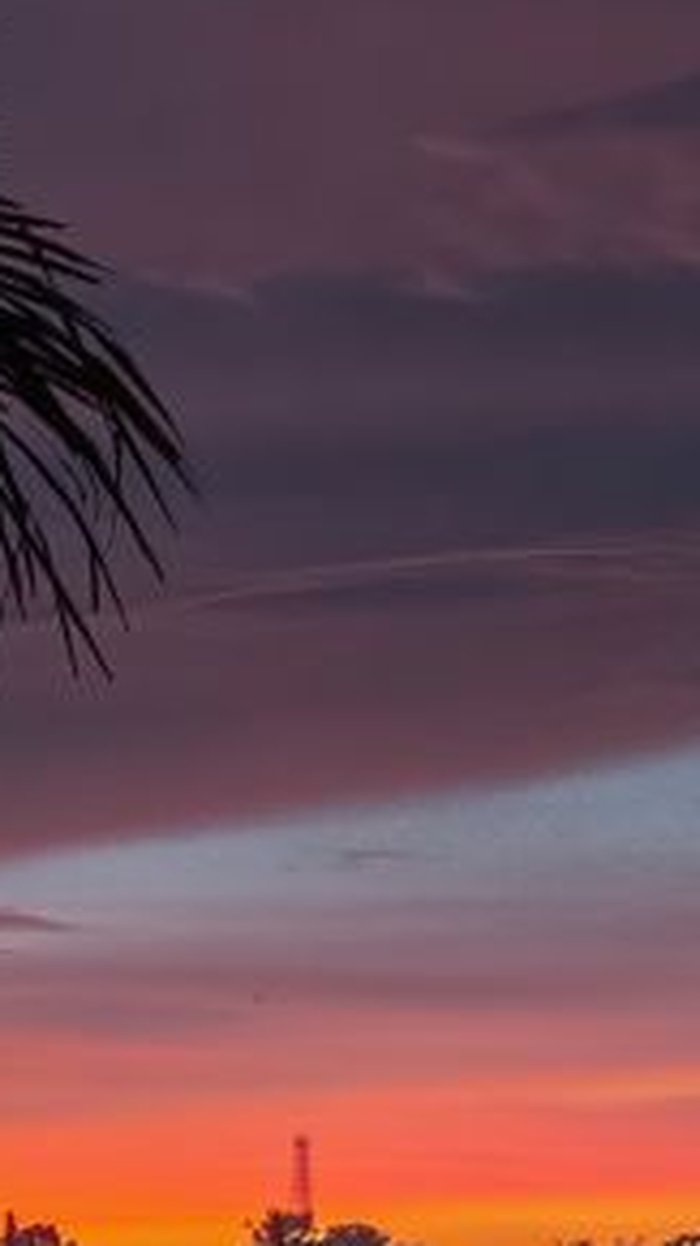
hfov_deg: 4.4
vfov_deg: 7.8
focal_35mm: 260
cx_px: -1636
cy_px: 2703
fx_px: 8584
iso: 1250
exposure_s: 1/13
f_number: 4
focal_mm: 24
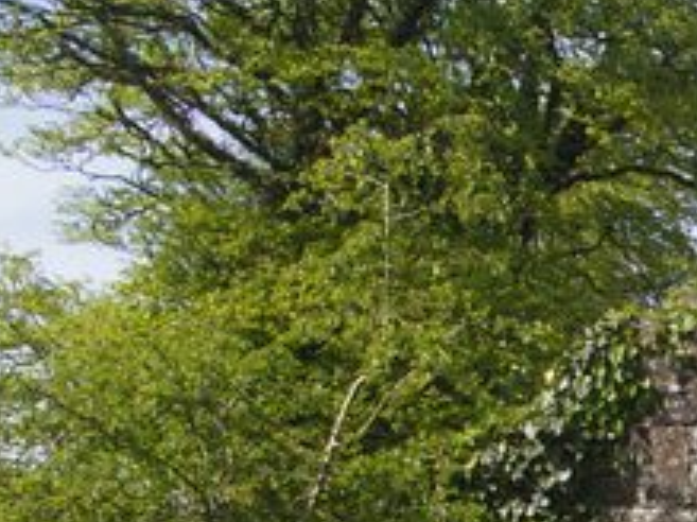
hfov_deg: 16.8
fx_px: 2086
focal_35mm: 104
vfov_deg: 13.6
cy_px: 721
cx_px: 1104
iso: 3200
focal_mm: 21
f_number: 13
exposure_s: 1/2000
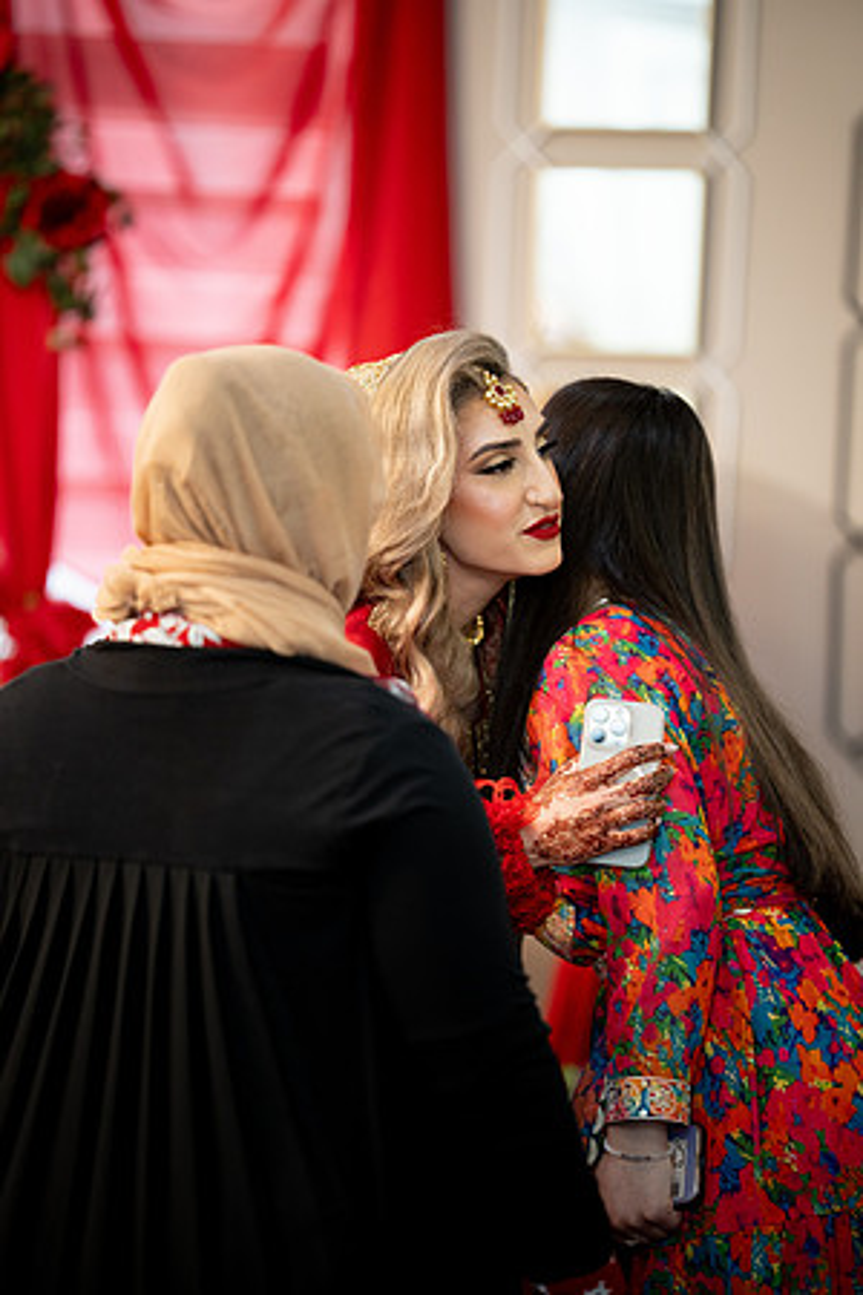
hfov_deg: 9.1
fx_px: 5393
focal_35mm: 150
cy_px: 648
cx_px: 432
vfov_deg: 13.7
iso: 1250
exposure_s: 1/200
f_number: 2
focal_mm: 150
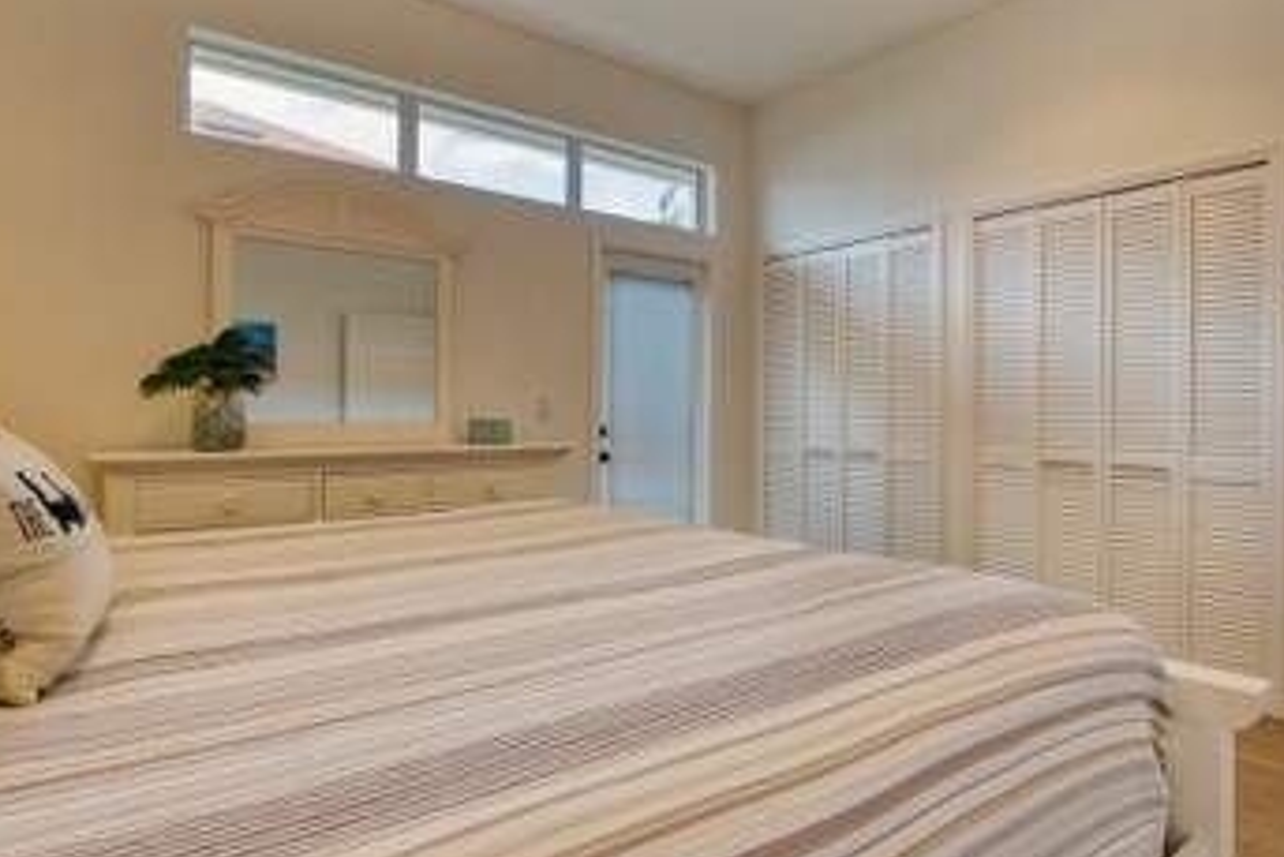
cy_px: 404
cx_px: 674
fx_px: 749
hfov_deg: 81.1
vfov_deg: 59.5
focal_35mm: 21
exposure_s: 1/20
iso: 200
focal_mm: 10
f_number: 8
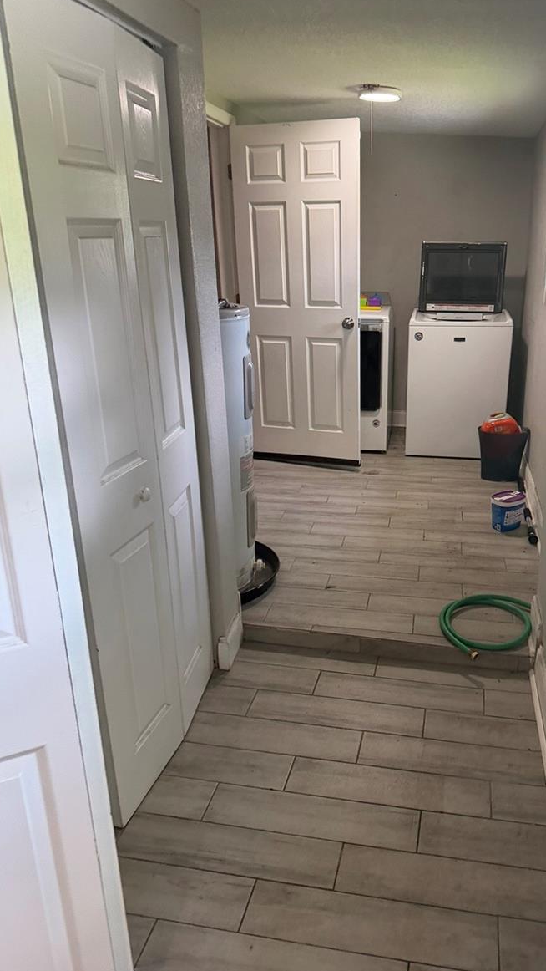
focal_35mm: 27
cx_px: 349
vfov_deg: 69.8
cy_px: 496
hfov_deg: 42.5
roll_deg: -2.1
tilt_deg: -20.3
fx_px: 695
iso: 250
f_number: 1.78
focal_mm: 6.76
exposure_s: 1/120
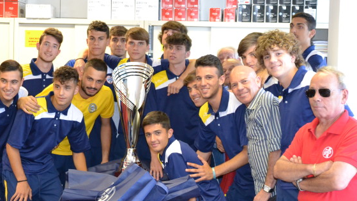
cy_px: 103
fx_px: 777
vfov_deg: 14.8
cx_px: 165
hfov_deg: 25.9
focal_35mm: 82
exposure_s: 1/60
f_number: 4.5
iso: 2800
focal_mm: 38
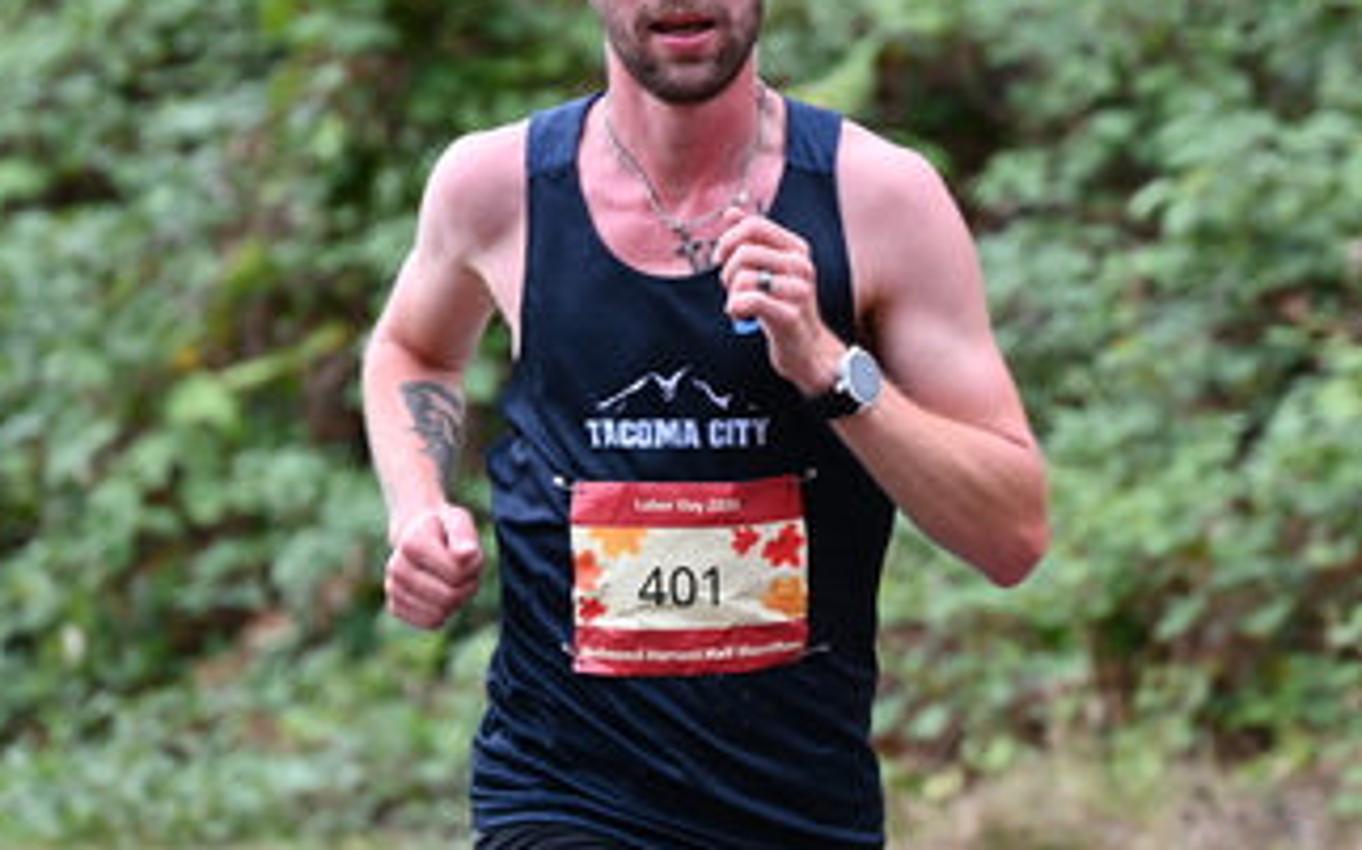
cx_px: 761
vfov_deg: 3.8
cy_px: 277
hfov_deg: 6.0
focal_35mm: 348
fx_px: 12913
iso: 2500
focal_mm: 200
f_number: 6.3
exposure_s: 1/250
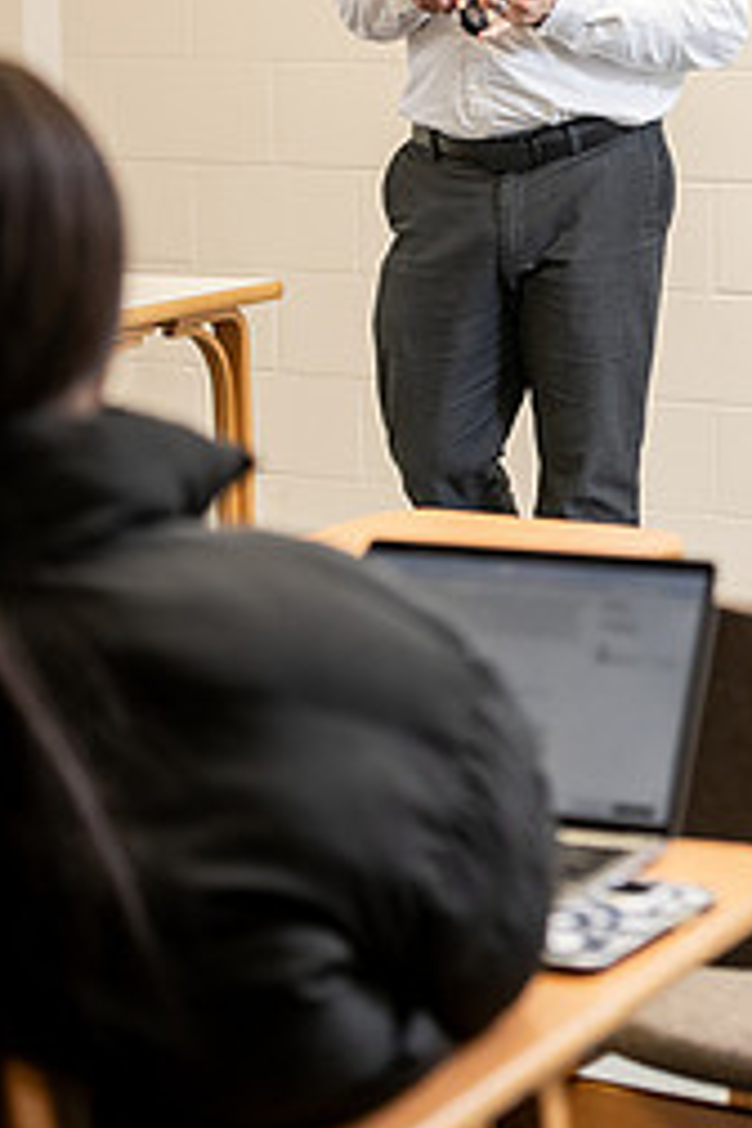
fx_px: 3916
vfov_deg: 16.3
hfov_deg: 10.9
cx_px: 658
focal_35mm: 125
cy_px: 242
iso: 800
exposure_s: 1/160
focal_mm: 70
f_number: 3.2
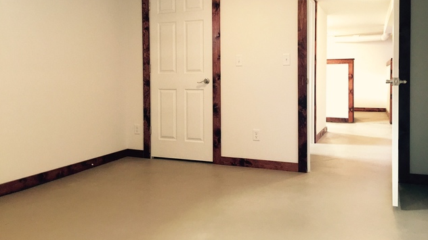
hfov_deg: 61.0
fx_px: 363
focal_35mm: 32
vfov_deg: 36.4
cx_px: 216
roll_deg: +0.0
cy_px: 91
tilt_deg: -3.0
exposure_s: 1/30
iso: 160
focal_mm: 4.15
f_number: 2.2
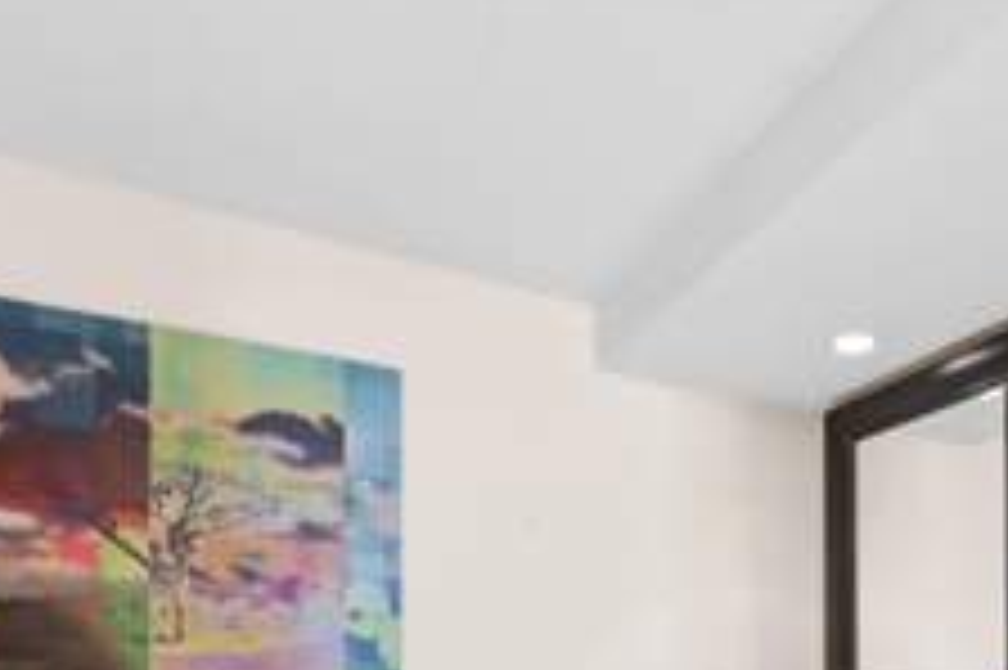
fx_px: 839
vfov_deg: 37.9
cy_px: 695
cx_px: 765
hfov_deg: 58.5
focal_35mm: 30
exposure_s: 1/10
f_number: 9
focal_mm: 14
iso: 1250
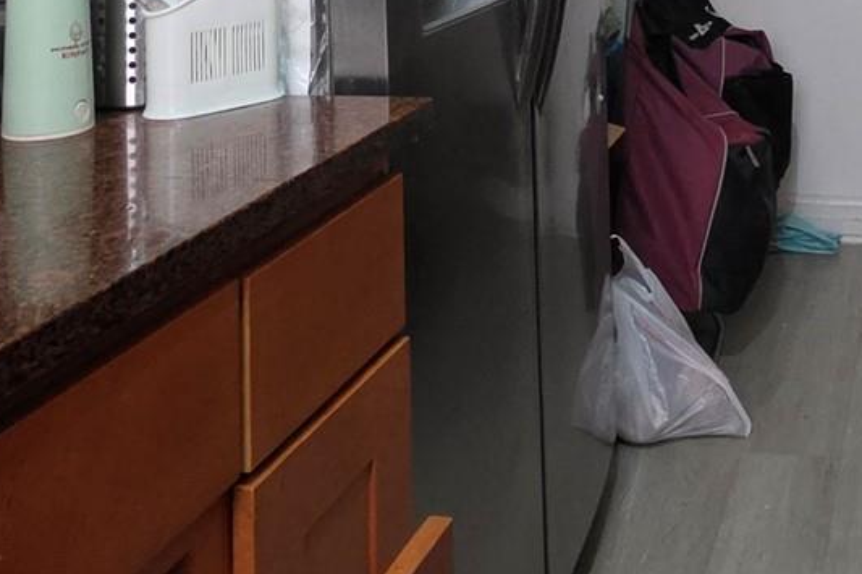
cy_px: -252
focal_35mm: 52
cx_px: 700
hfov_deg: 36.8
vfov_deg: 22.1
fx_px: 1245
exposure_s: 1/60
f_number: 1.9
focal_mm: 2.2
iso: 800
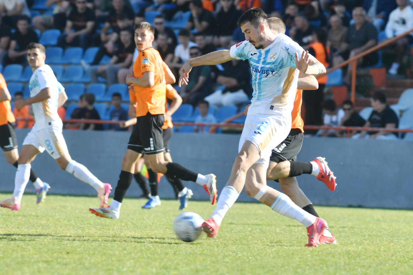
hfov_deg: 6.9
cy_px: 138
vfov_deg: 4.6
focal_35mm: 300
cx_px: 206
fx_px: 3441
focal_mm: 300
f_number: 7.1
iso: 200
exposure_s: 1/640
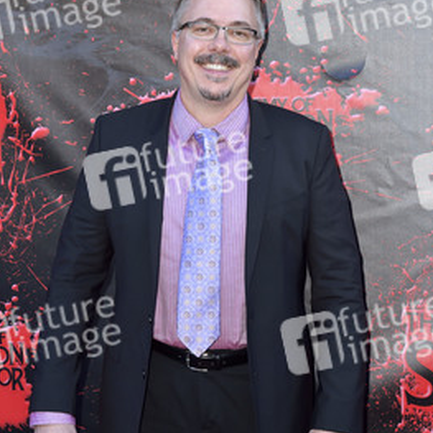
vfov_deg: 23.0
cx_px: 216
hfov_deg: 23.1
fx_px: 1061
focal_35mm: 75
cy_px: 254
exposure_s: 1/250
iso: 250
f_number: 6.3
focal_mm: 58
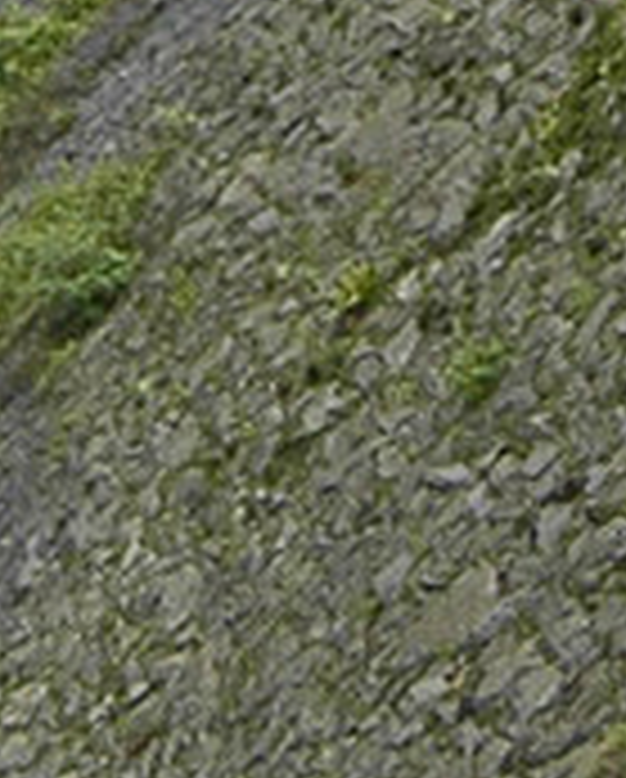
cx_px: 32
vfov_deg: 6.0
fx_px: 7207
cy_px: -902
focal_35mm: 312
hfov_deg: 5.0
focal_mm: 20
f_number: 5
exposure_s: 1/500
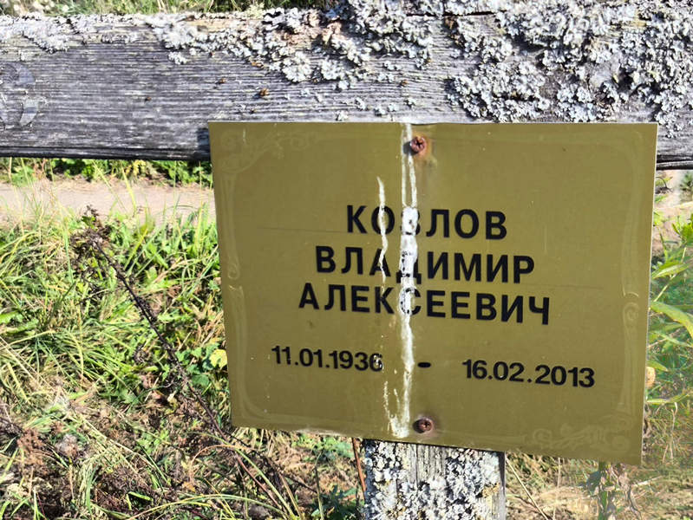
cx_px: 346
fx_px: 1001
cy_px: 260
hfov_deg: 38.2
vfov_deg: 29.1
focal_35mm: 50
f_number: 1.7
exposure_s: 1/499
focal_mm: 4.71
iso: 50
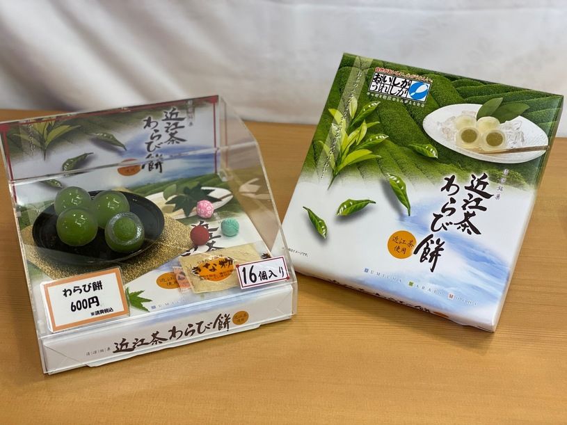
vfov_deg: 28.0
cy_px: 212
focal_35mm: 52
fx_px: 852
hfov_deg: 36.8
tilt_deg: -33.4
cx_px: 284
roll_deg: -1.4
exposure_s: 1/120
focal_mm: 6
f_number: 2
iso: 125
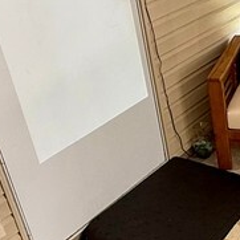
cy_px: 138
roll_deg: +0.9
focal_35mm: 70
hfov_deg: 21.8
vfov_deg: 24.6
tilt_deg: -30.0
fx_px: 549
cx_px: 326
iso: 160
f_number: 2.2
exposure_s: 1/99
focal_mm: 2.22
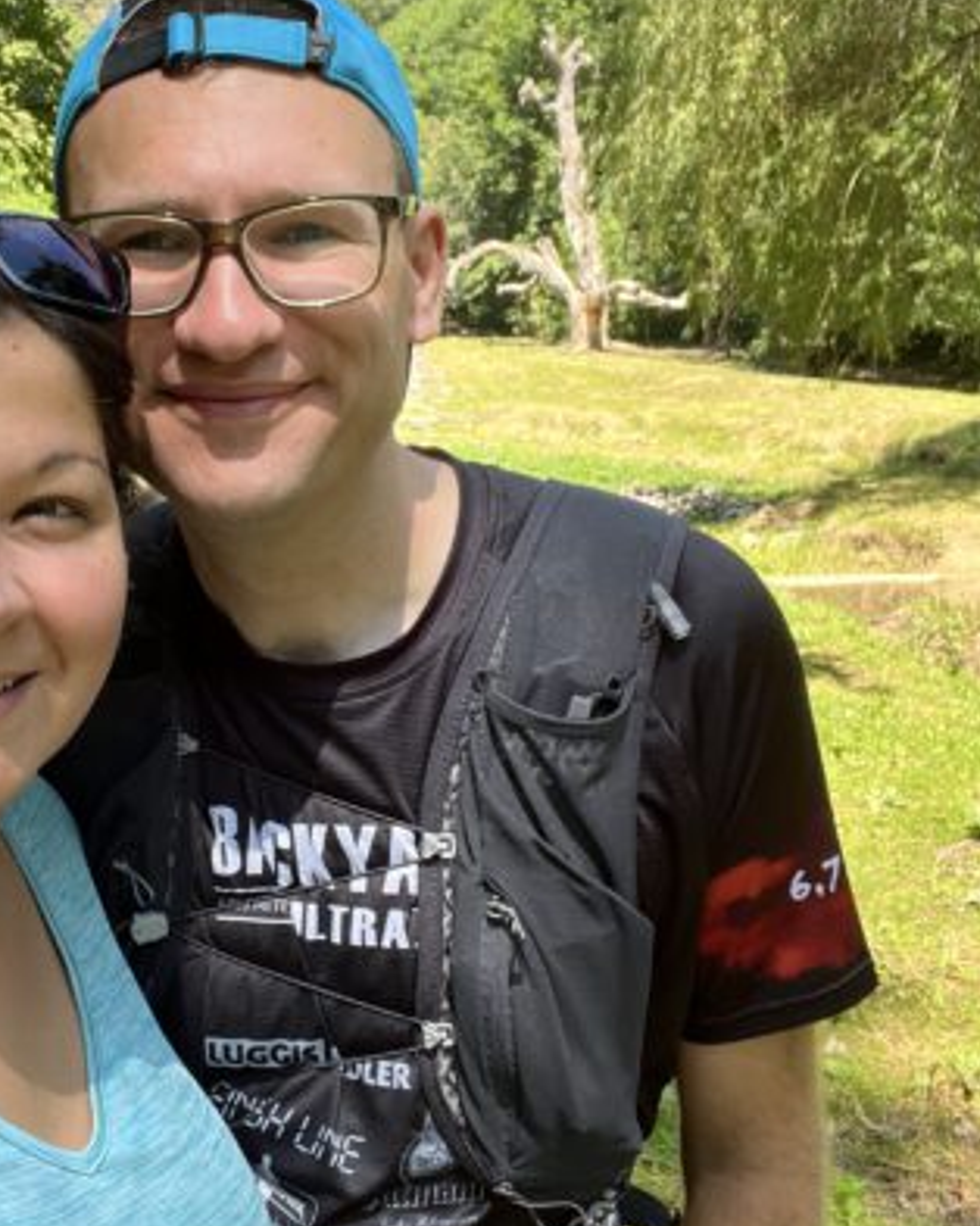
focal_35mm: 40
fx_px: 1451
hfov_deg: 36.7
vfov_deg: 45.7
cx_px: 281
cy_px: 538
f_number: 2.2
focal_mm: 2.71
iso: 40
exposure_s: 1/121
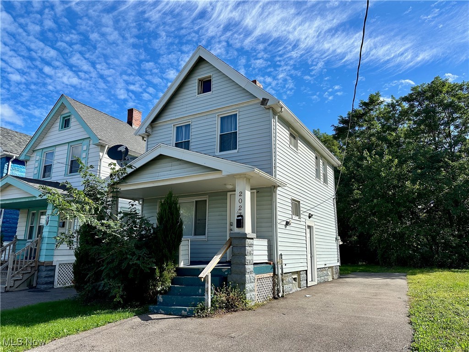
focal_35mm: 24
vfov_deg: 56.8
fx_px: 325
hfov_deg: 71.6
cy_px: 176
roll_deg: -0.7
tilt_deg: +13.6
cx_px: 234
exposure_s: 1/3717
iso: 80
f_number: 1.78
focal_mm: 6.86
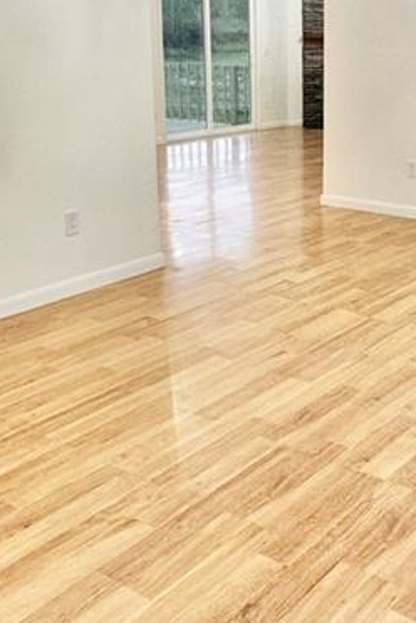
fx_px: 815
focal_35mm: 47
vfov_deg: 41.2
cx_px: 387
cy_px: 194
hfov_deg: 27.4
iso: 160
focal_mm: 2.22
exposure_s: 1/60
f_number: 2.2
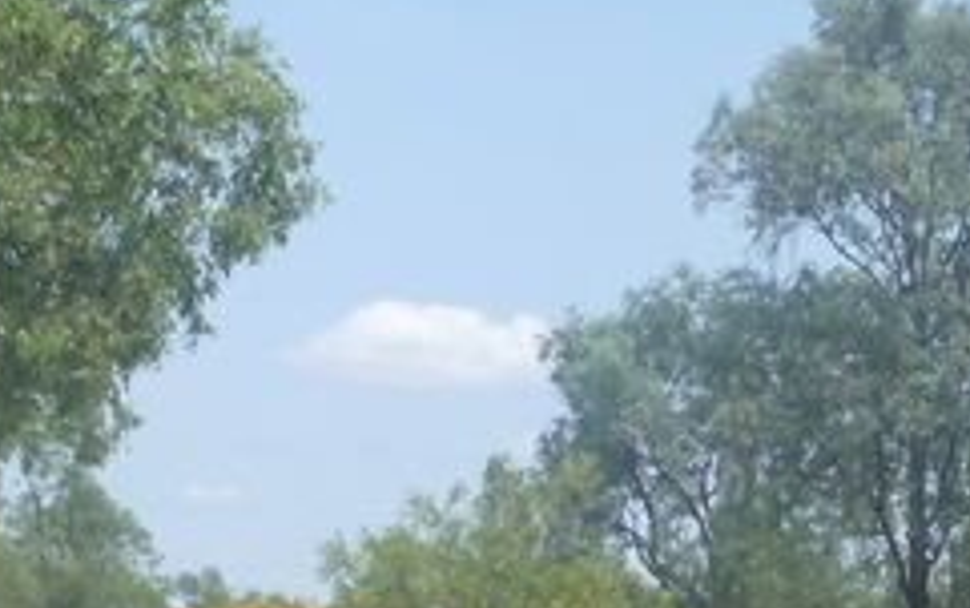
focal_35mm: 123
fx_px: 3254
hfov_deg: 16.1
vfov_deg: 10.5
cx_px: 1228
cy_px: 769
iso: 80
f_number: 5.6
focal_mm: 6.3
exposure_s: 1/250
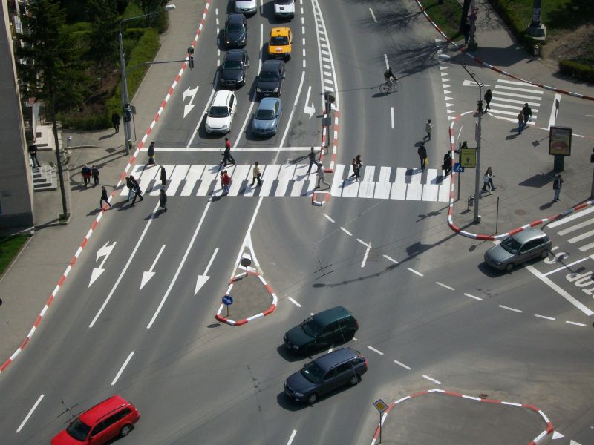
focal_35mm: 82
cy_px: 222
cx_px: 297
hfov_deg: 23.8
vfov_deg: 18.0
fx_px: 1407
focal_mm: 14.7
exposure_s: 1/320
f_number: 7.7
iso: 64
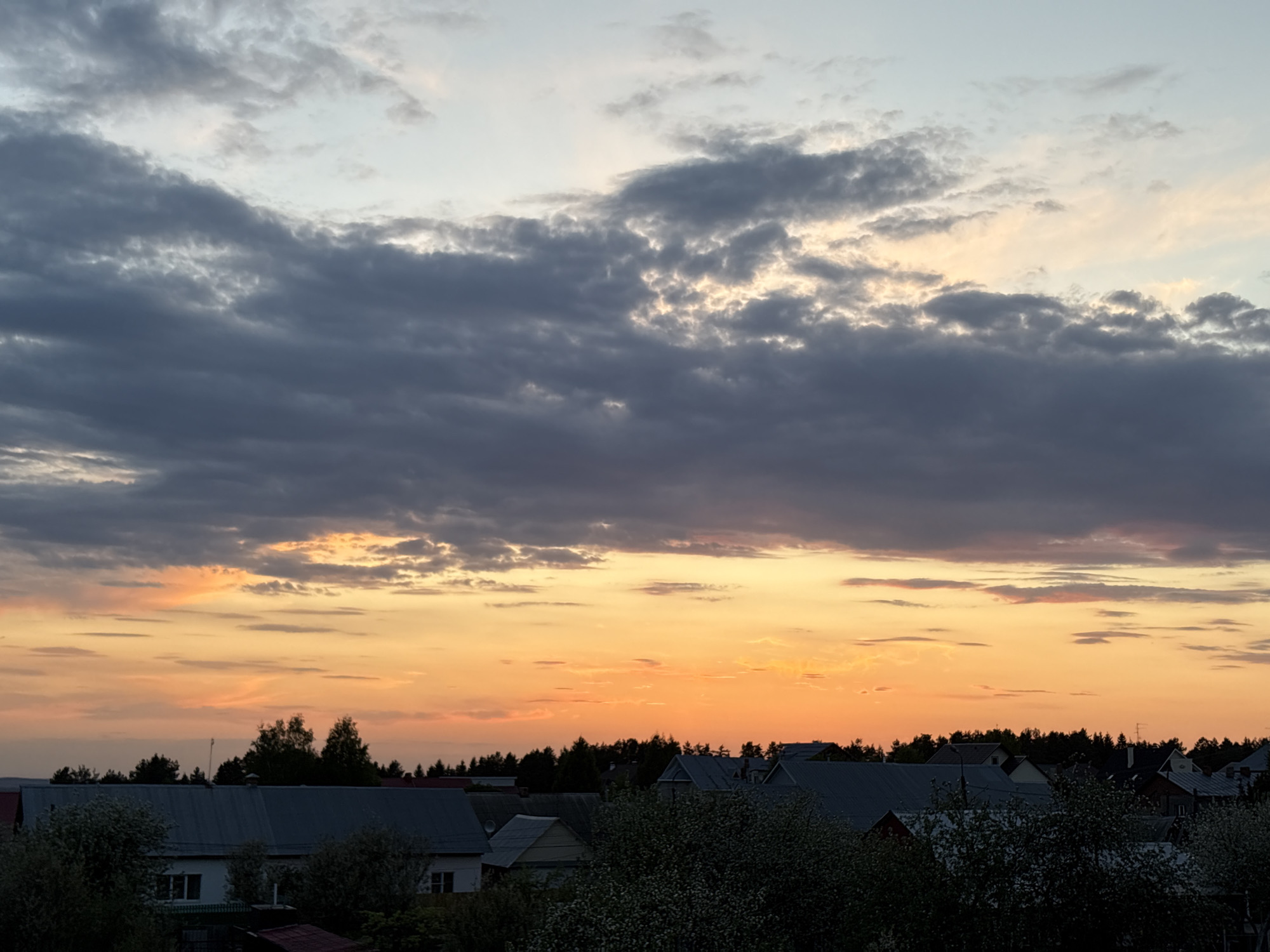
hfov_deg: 36.8
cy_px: 476
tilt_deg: +8.8
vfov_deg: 28.0
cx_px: 635
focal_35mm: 52
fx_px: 1908
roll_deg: -0.6
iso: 32
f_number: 1.6
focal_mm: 5.96
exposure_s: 1/209
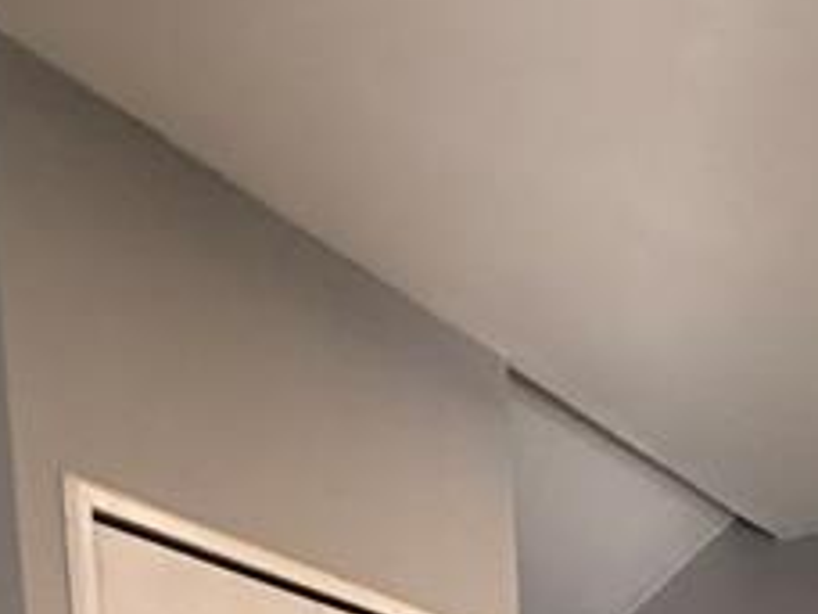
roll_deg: +1.5
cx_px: 868
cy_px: 1264
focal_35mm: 63
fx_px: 1489
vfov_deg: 16.7
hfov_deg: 28.3
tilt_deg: -6.0
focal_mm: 2.22
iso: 400
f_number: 2.2
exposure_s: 1/60
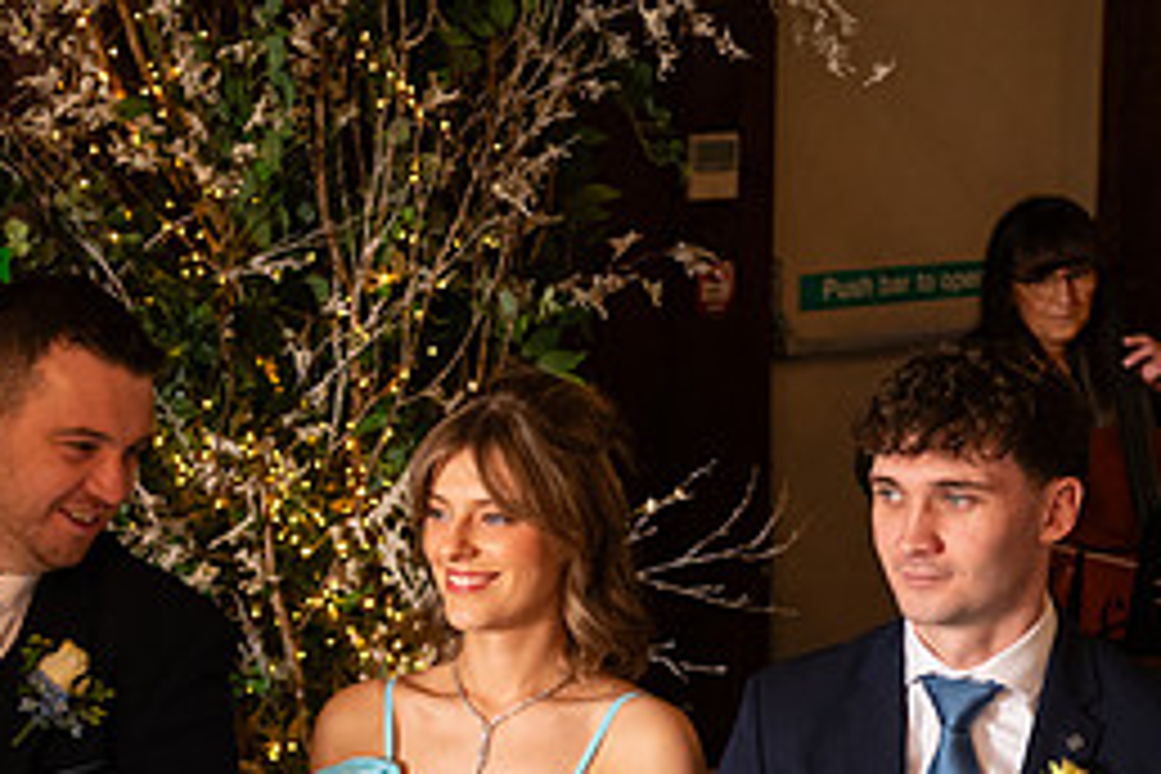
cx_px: 702
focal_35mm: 101
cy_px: 830
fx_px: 3257
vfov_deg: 13.3
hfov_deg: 20.2
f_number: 3.5
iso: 1000
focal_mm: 45
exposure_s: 1/160
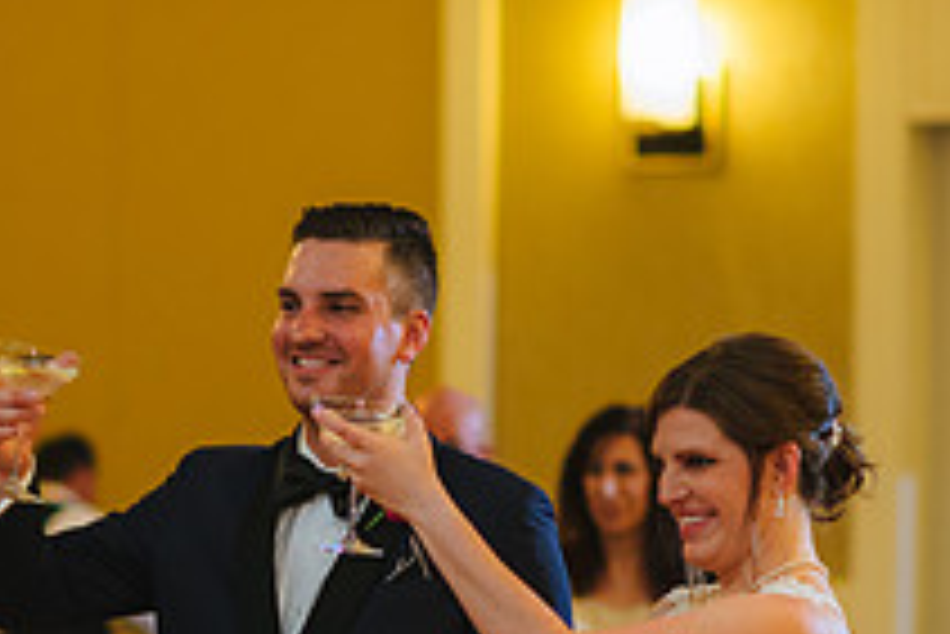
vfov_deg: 5.9
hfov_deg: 8.7
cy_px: 713
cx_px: 41
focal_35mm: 234
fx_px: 6179
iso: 640
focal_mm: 85
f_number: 2.2
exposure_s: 1/80
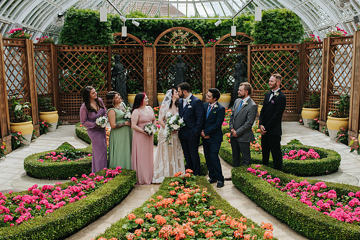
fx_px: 438
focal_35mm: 44
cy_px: 128
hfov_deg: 44.6
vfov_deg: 30.6
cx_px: 195
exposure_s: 1/1250
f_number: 3.5
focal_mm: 35
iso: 400
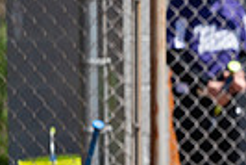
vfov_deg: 1.6
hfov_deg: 2.4
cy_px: 120
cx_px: 499
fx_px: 5965
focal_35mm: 872
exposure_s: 1/2500
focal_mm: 200
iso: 200
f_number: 3.2
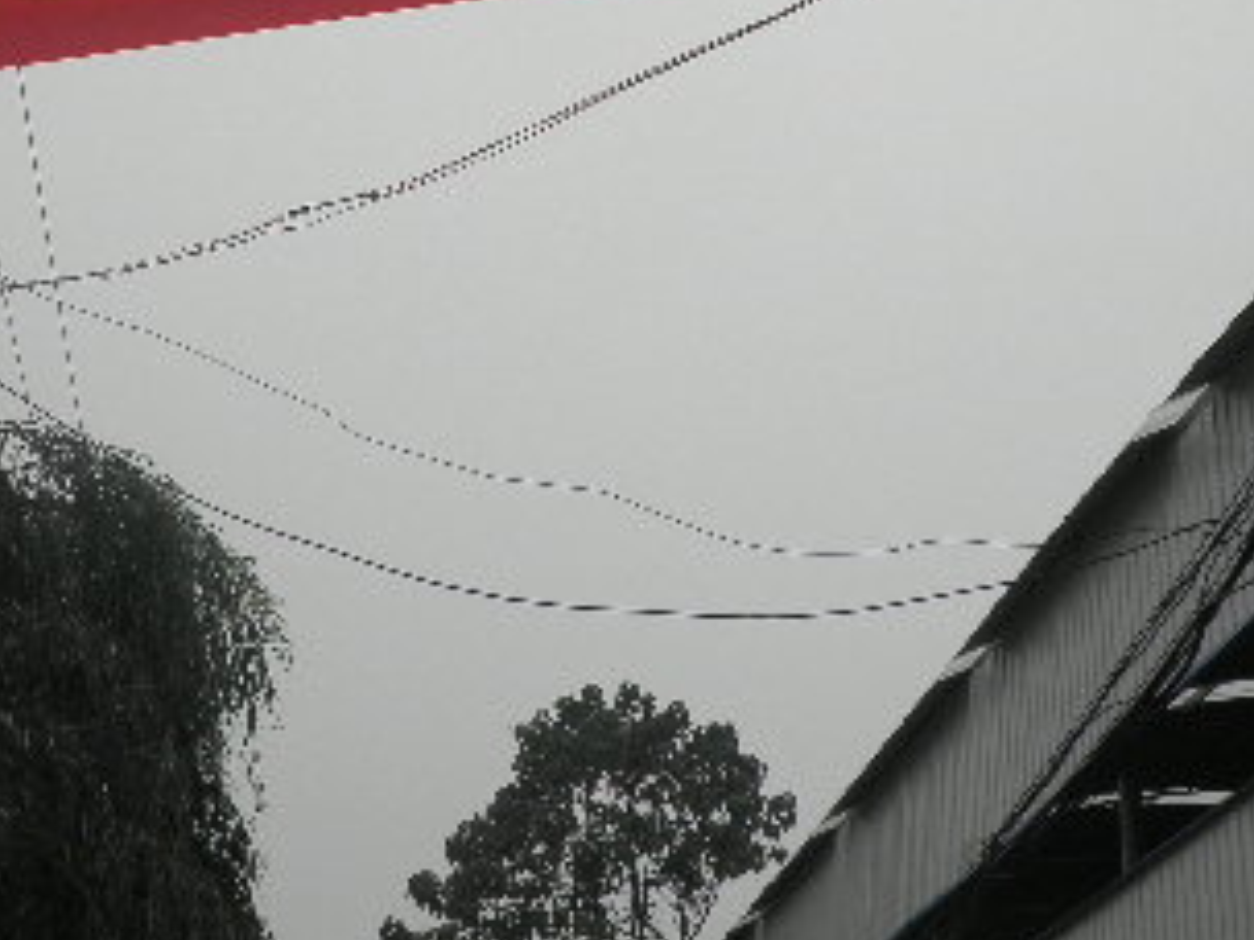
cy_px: 169
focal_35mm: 82
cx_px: 421
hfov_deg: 23.7
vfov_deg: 17.8
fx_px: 2971
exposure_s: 1/400
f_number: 4
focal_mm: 7
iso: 64
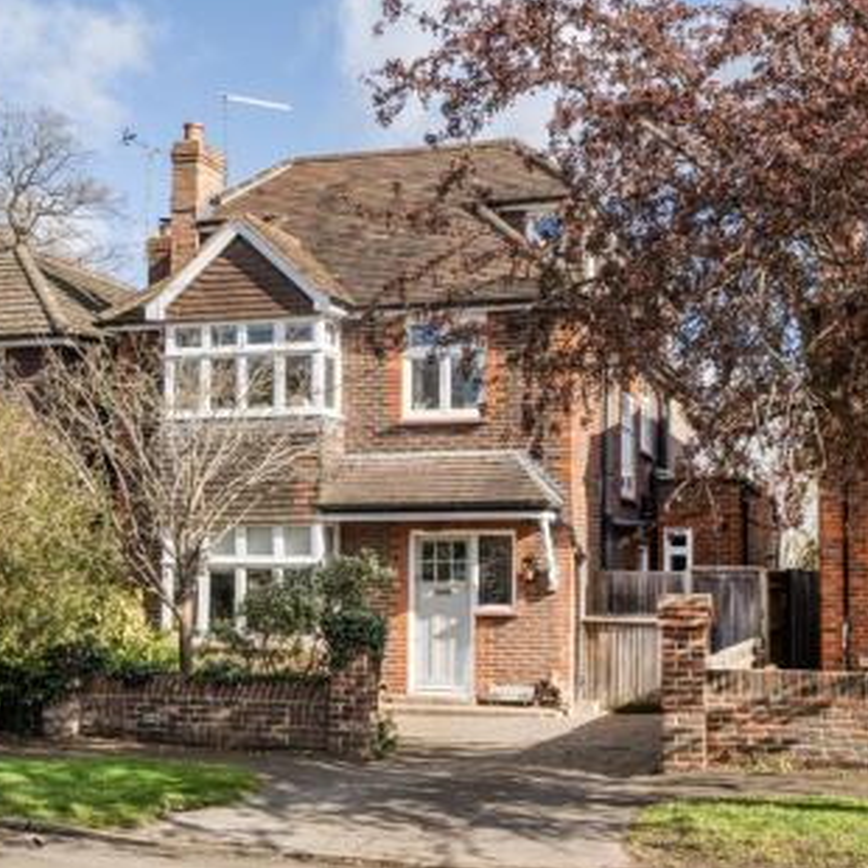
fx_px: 1333
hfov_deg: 36.0
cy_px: 433
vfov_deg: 36.1
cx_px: 400
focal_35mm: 47
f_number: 8
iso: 400
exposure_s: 1/250
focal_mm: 24
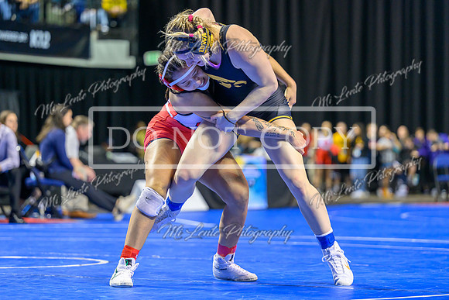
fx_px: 1755
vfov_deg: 9.8
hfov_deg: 14.6
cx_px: 211
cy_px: 135
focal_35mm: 141
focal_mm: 125
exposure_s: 1/800
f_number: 2.8
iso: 2500
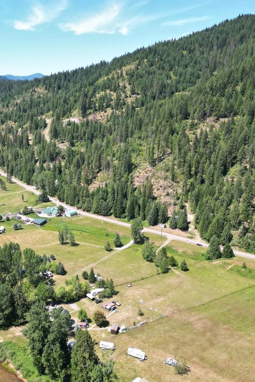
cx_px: 75
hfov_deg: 38.2
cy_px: 189
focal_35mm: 34
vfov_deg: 55.8
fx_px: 361
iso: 110
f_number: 1.7
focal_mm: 6.72
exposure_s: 1/1250
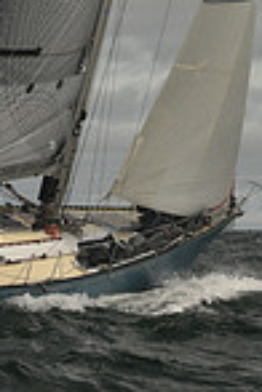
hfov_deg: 5.0
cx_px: 186
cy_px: -299
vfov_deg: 7.3
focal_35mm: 276
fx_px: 3013
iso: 320
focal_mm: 70
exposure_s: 1/1000
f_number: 7.1
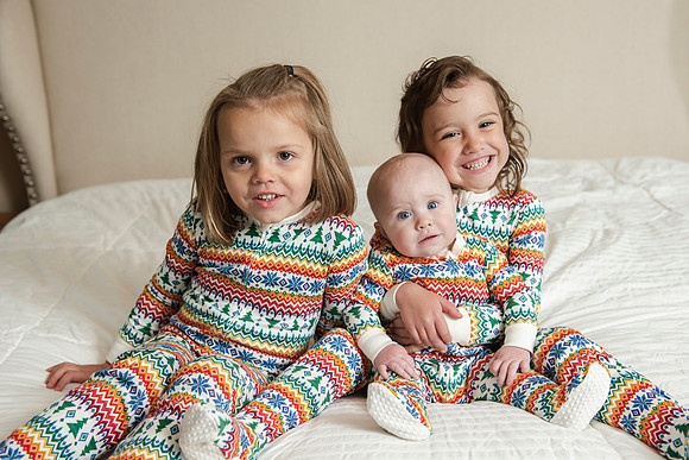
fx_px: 848
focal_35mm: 44
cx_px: 346
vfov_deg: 30.3
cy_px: 217
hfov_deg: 44.2
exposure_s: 1/160
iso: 400
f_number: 4.5
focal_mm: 42
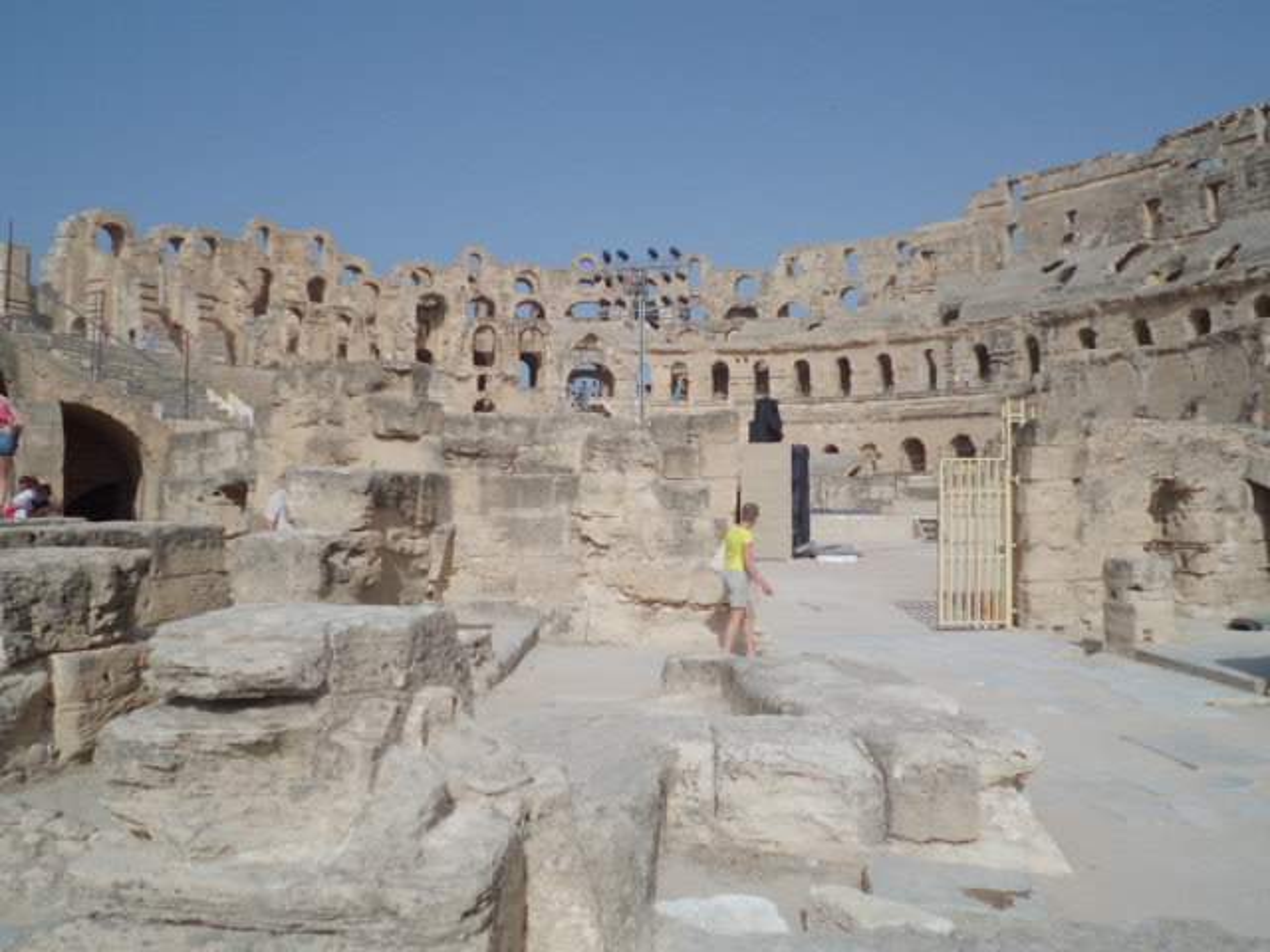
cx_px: 635
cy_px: 476
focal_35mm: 29
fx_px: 1064
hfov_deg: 61.7
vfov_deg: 48.2
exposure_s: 1/200
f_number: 8.5
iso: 64
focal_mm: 5.3
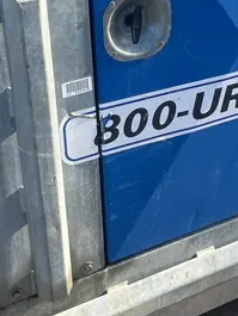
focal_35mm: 72
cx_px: 140
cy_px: 96
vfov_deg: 26.8
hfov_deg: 20.4
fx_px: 660
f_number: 1.6
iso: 50
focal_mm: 5.1
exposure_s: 1/891
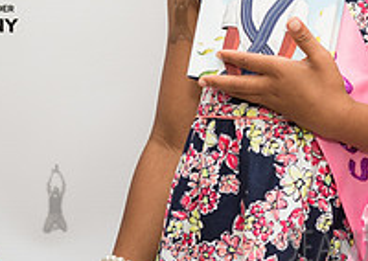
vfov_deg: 8.7
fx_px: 1711
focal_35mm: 164
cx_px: 432
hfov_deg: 12.0
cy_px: -37
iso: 640
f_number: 4
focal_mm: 45
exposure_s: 1/400
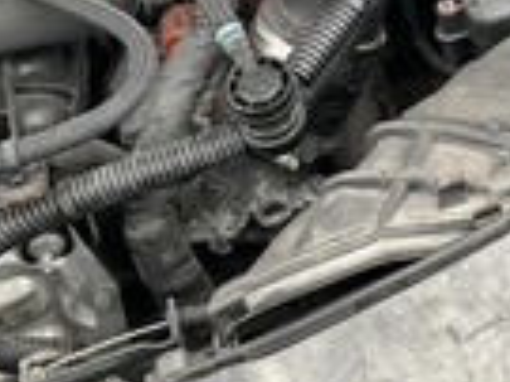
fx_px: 1266
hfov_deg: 21.1
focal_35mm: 86
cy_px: -113
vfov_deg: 16.2
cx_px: 620
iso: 32
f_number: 1.8
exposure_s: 1/122
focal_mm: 3
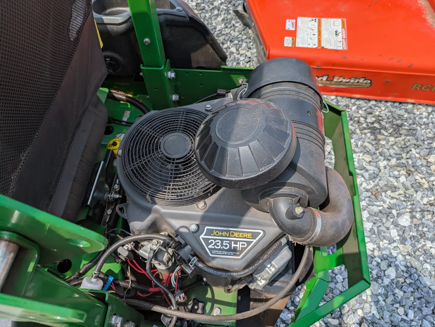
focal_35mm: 25
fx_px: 314
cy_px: 164
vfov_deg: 54.9
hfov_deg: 69.4
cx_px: 218
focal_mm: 5.43
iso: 50
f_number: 1.89
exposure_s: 1/2155
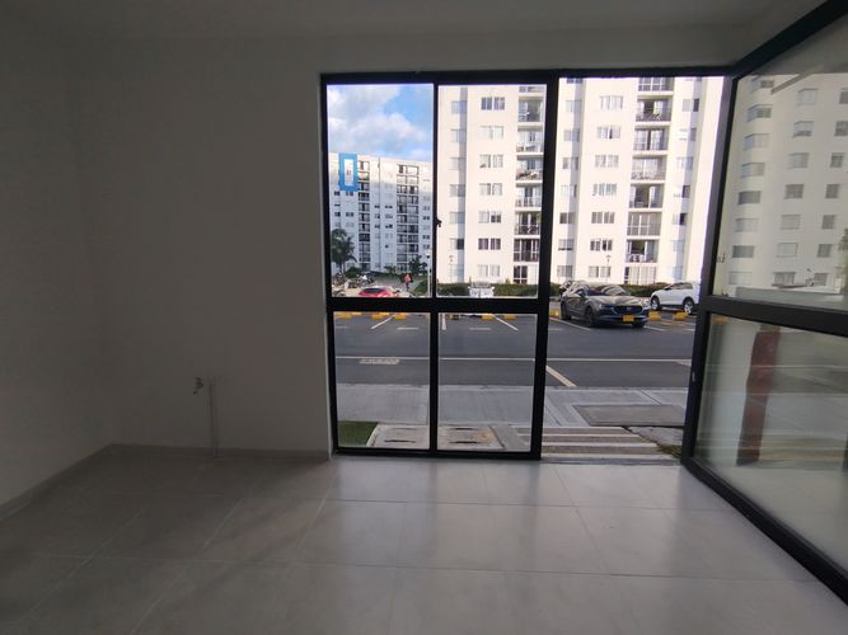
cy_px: 318
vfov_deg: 81.7
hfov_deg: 98.2
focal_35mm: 15
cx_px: 424
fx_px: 367
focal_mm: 1.65
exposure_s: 1/469
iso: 50
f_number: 2.2
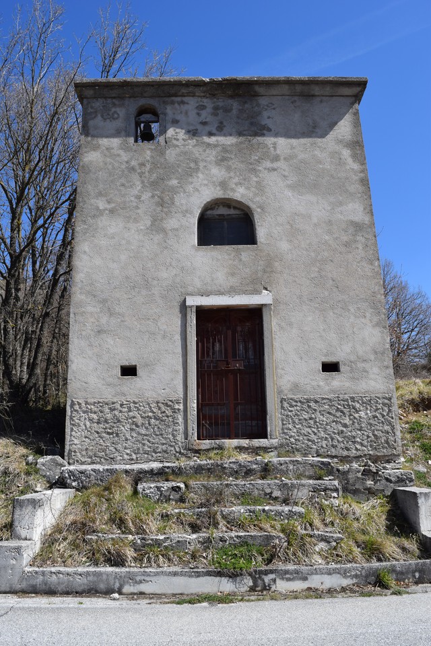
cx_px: 216
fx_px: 485
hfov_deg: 47.9
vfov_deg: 67.4
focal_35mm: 27
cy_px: 323
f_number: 10
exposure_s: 1/400
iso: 200
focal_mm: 18
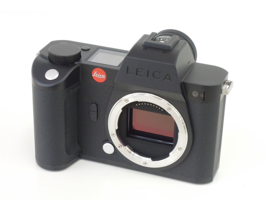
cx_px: 133
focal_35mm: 101
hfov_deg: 19.4
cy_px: 101
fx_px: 776
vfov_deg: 14.6
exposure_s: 1/80
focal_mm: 17.9
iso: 800
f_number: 4.9
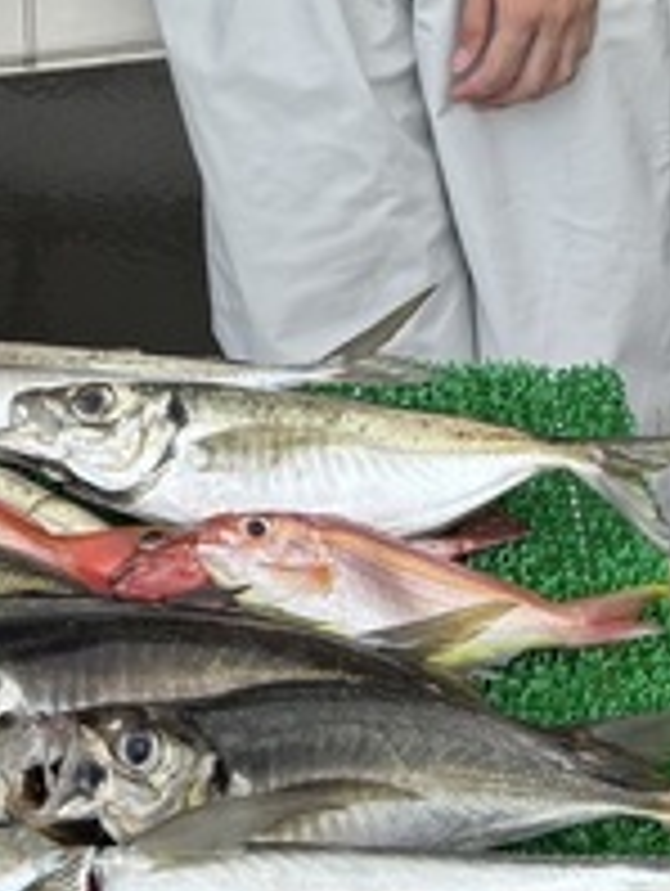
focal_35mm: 112
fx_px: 2884
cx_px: 427
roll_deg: -1.3
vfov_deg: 16.1
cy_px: -423
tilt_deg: -5.9
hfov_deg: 13.2
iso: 50
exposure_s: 1/452
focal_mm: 5.96
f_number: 1.6
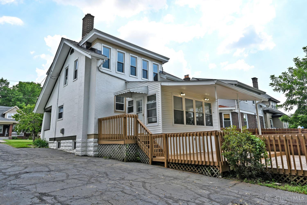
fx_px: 192
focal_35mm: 22
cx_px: 154
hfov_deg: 77.3
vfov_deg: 56.1
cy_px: 102
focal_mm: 22.5
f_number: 6.3
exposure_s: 1/320
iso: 100
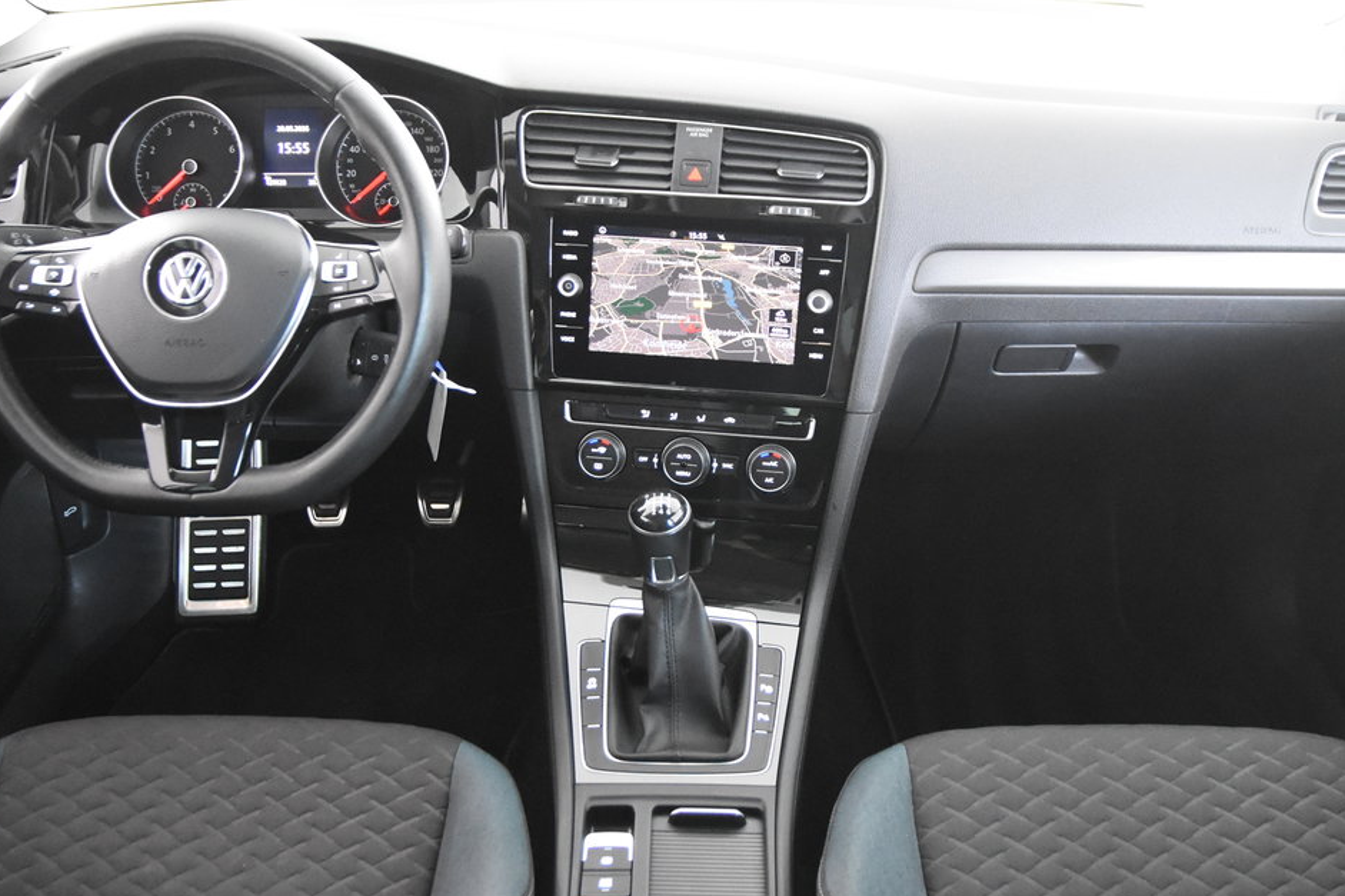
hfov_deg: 54.9
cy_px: 461
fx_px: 1295
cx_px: 689
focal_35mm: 35
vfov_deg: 38.2
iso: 5600
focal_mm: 17
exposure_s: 1/25
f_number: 2.8
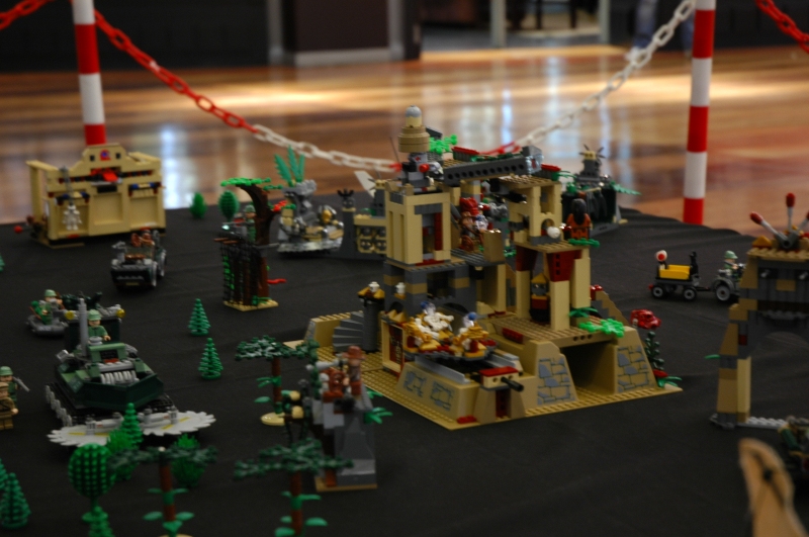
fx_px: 1683
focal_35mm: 75
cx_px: 404
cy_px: 268
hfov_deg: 27.0
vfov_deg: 18.1
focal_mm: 50
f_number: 4.5
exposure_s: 1/1.6
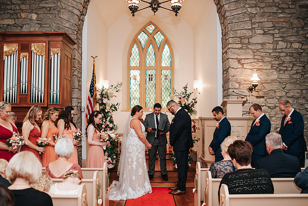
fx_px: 316
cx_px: 151
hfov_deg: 52.0
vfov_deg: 36.1
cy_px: 108
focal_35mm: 37
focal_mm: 35
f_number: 2.8
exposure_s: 1/200
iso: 1000
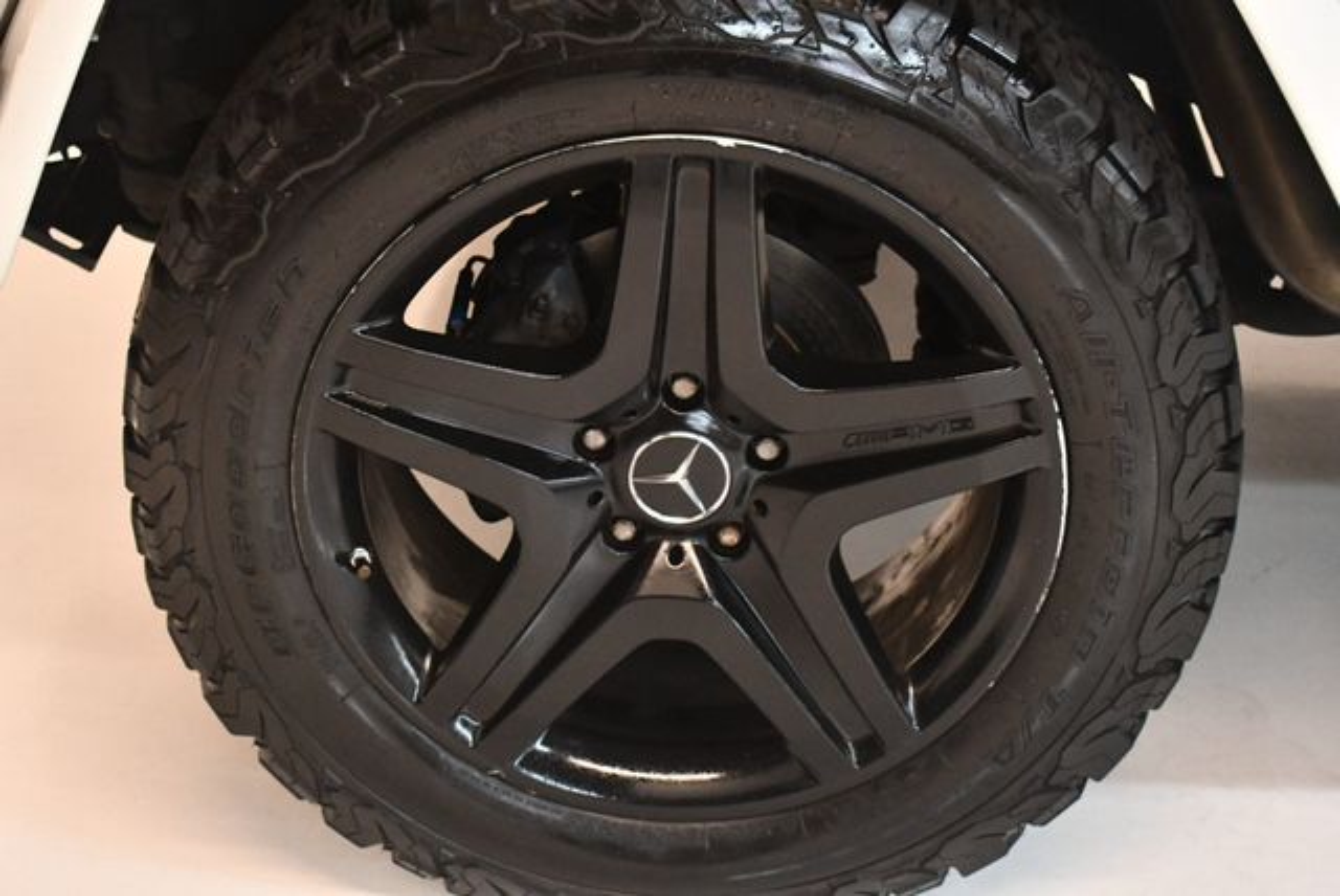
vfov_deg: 17.1
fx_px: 2980
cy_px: 448
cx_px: 670
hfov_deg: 25.3
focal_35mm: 80
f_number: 4.8
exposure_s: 1/60
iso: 3200
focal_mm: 40
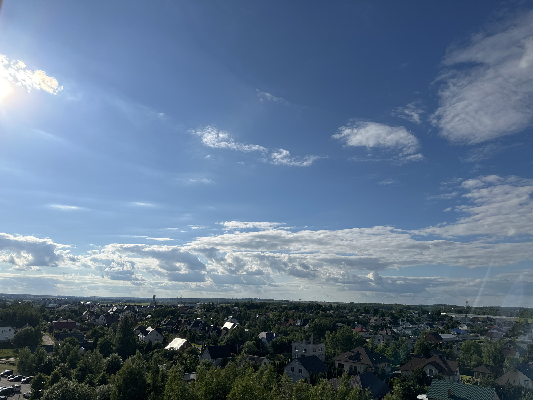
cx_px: 266
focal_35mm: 24
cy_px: 200
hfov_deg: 71.6
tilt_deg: +14.7
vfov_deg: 56.8
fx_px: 370
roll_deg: -1.2
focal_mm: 6.86
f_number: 1.78
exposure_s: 1/13699
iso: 80
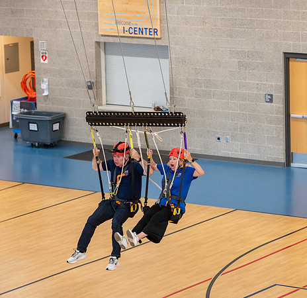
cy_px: 149
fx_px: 1676
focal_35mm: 170
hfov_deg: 10.5
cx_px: 183
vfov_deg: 10.2
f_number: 2.8
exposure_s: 1/1000
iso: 6400
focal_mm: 135
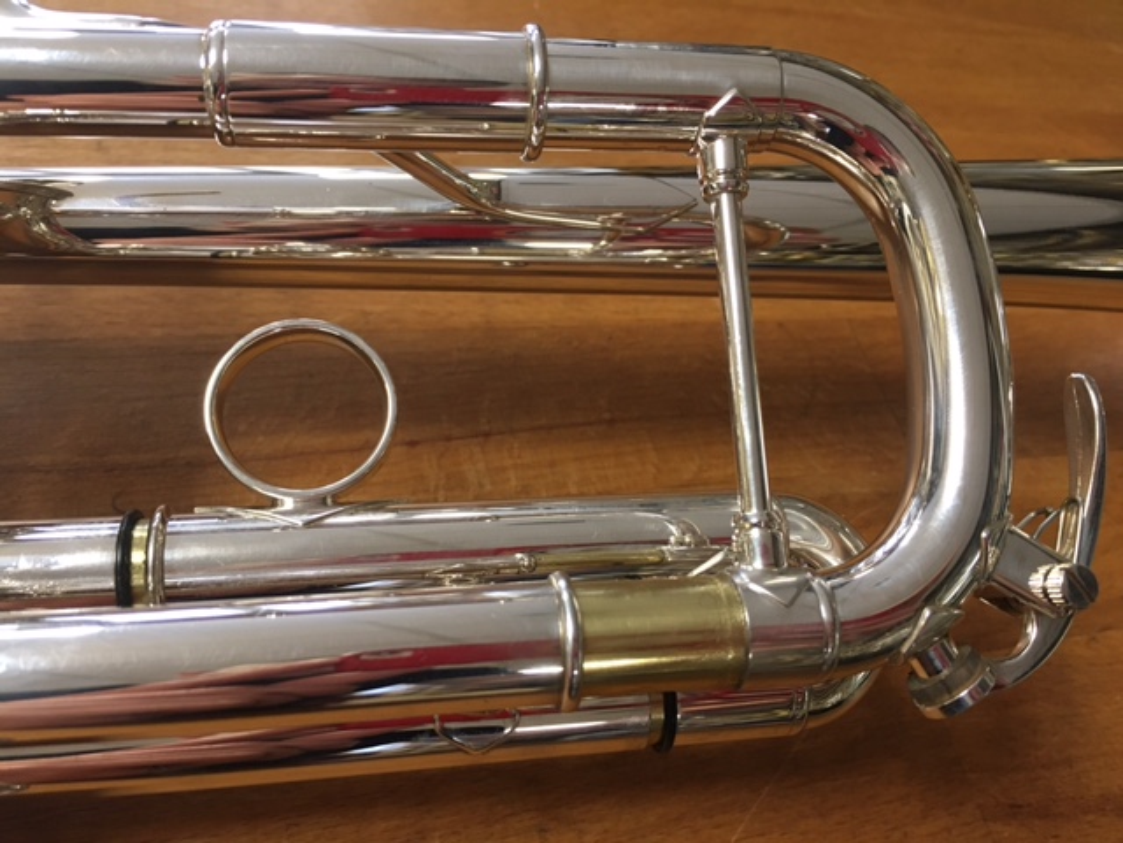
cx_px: 562
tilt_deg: -52.2
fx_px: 941
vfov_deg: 48.2
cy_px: 422
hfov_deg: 61.7
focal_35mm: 29
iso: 160
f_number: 2.2
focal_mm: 4.15
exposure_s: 1/33
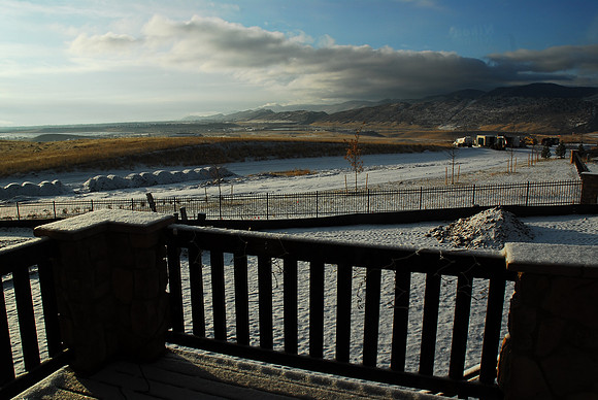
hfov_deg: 67.3
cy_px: 200
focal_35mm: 27
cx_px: 299
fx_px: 449
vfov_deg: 48.0
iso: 100
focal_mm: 18
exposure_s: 1/125
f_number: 10
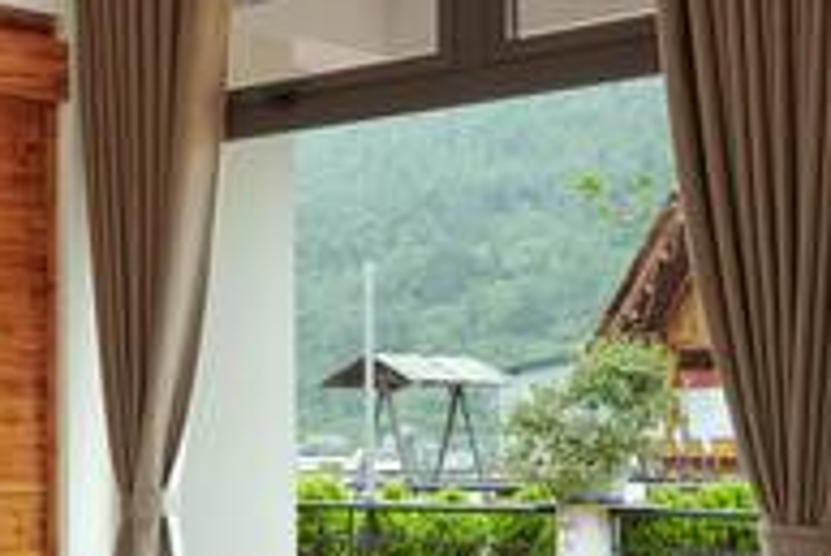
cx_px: -159
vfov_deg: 15.6
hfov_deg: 21.7
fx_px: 2010
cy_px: 459
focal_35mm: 87
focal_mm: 21
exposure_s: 1/10
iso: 200
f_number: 9
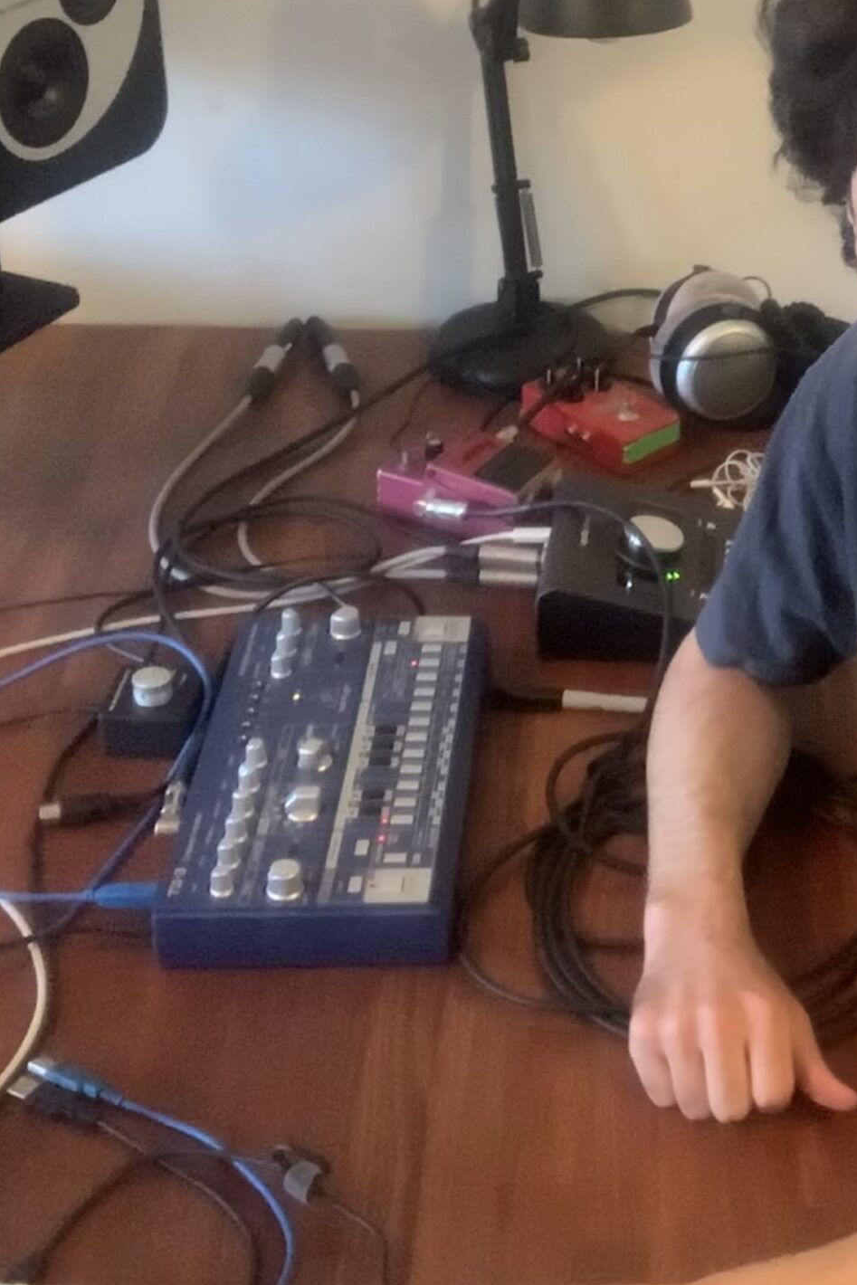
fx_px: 2142
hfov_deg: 21.5
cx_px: 940
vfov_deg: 33.3
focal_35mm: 60
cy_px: 547
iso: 500
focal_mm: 2.87
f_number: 2.2
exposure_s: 1/20
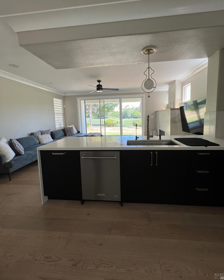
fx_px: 116
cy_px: 128
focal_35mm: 14
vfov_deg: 100.5
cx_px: 116
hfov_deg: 88.0
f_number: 1.8
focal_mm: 1.57
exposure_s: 1/120
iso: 50
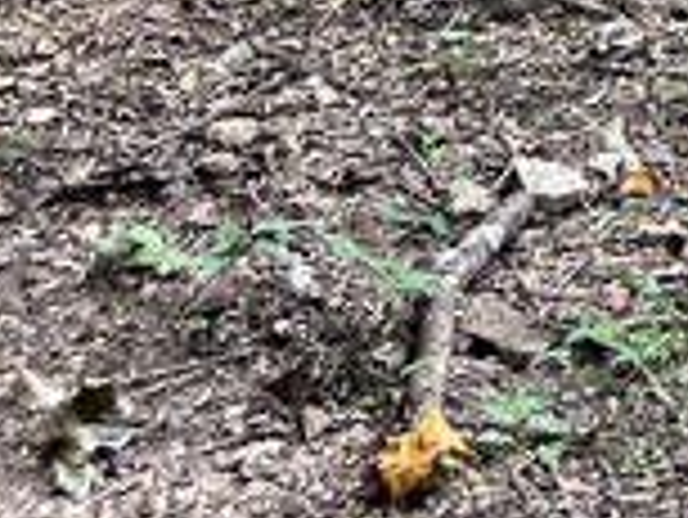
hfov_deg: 9.0
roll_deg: -0.4
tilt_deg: -3.9
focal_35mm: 174
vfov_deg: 7.6
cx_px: 2127
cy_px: -968
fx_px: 3461
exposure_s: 1/118
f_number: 1.5
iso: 125
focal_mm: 5.7
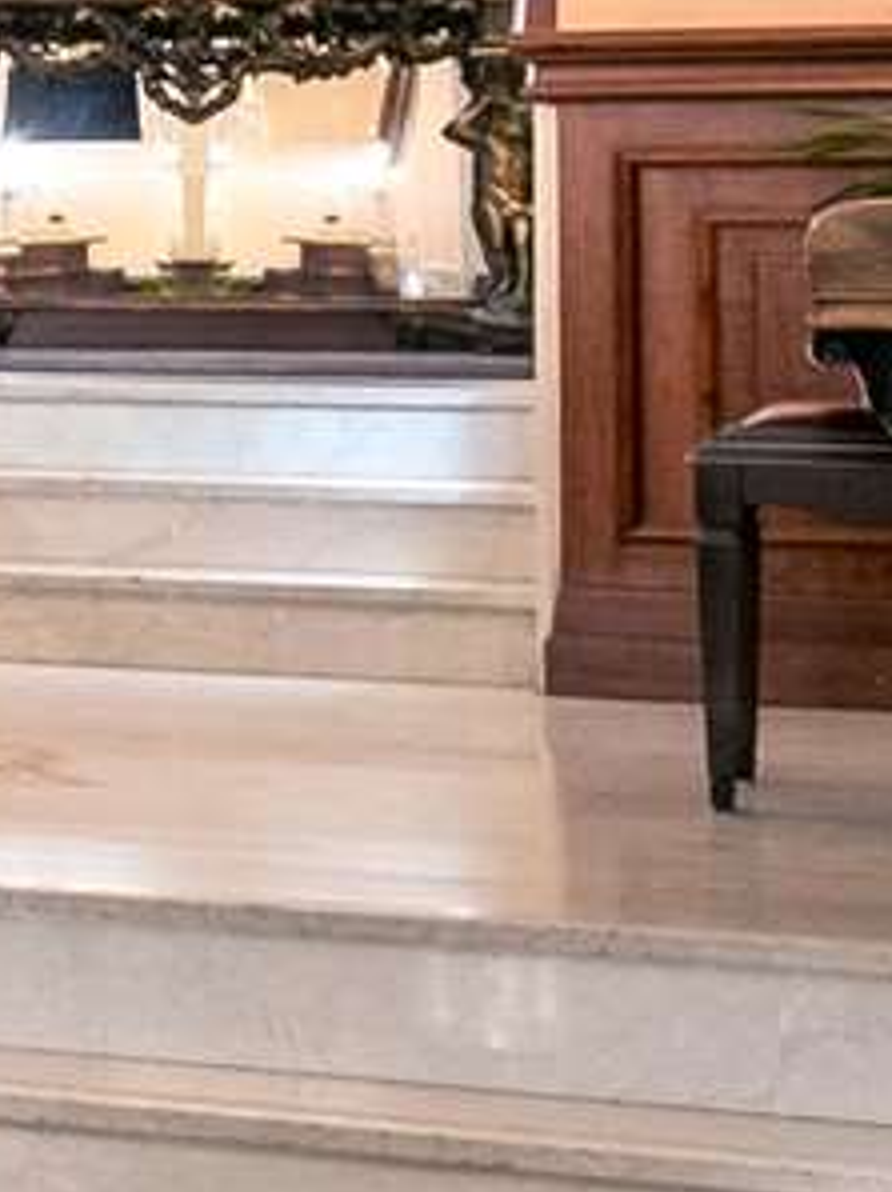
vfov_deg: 30.1
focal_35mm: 63
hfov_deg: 22.8
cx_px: 132
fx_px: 2168
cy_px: 264
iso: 160
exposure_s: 1/2.5
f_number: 5.6
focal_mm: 8.4
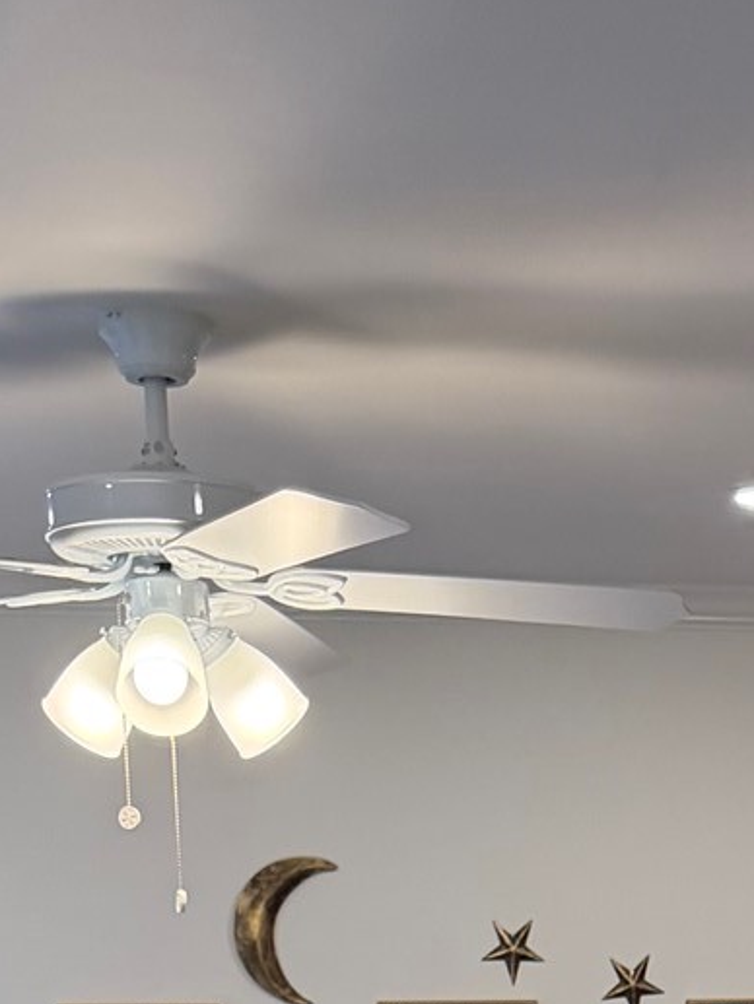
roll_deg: +1.0
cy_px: 1946
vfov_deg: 16.4
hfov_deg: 15.4
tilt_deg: -15.7
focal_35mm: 95
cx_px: 680
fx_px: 2758
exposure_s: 1/131
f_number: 1.78
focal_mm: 6.76
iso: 200
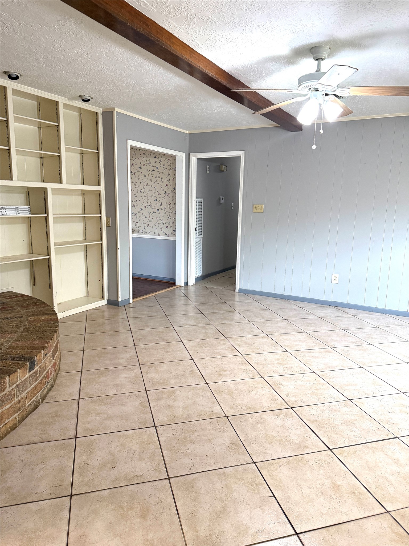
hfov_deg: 56.8
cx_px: 204
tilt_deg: -10.3
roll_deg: -1.4
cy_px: 273
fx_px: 378
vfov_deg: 71.6
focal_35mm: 24
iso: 320
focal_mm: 6.76
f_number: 1.78
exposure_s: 1/120
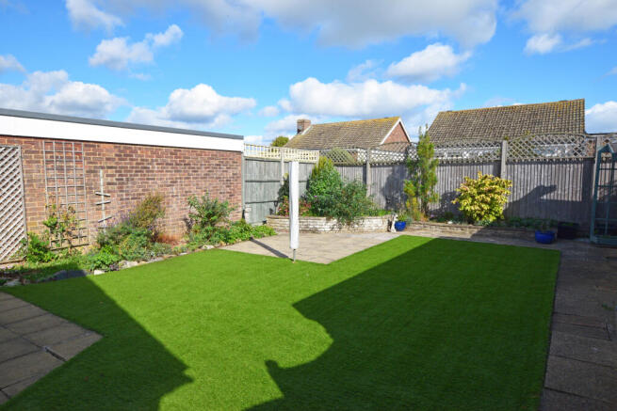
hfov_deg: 77.3
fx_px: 386
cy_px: 206
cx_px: 308
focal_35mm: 22
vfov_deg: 56.2
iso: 400
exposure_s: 1/400
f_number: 11
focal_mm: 15
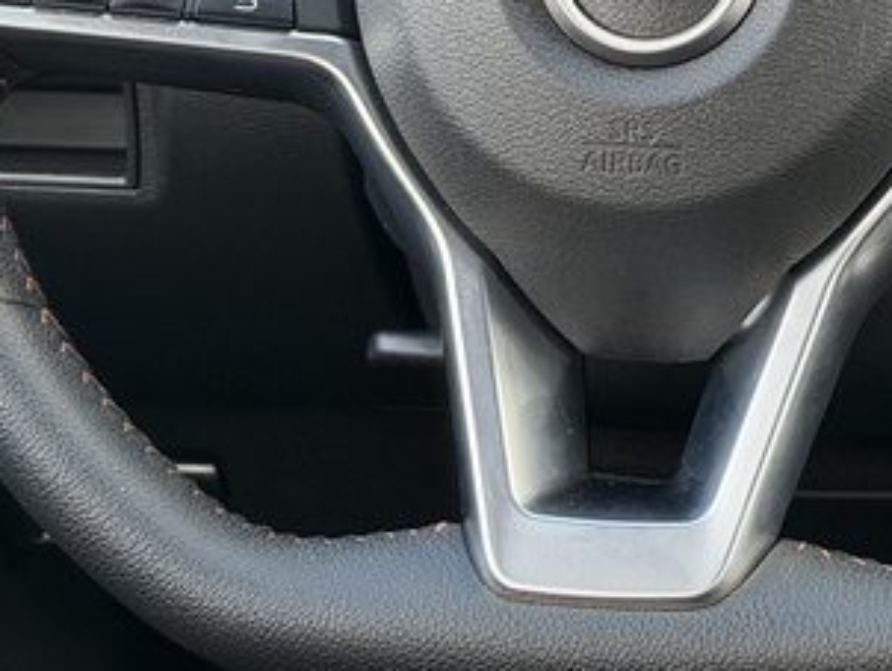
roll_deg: -2.6
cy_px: -115
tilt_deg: -15.0
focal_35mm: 127
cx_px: 1057
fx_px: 3275
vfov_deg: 11.5
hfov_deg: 15.0
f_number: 1.78
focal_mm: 6.76
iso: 160
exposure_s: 1/102
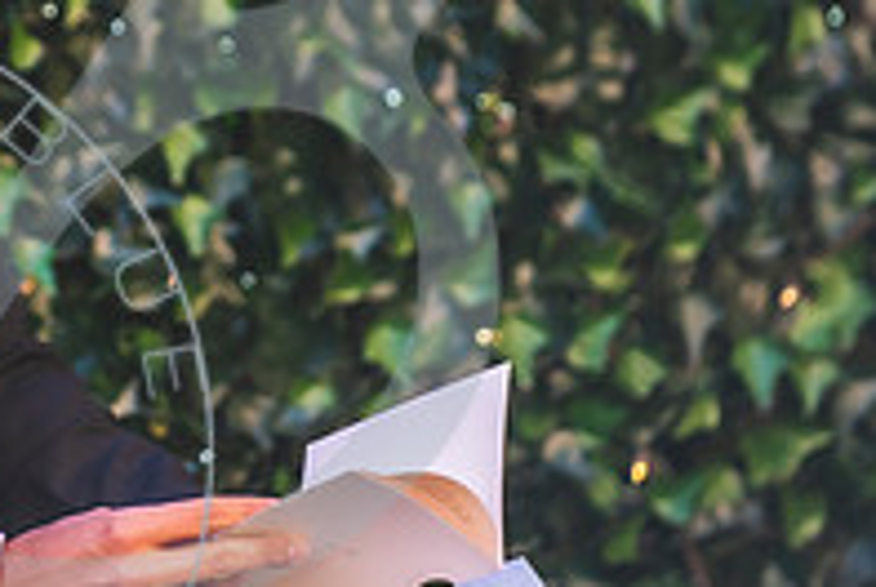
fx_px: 12185
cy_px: 78
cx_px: -22
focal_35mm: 500
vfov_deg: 2.8
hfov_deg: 4.1
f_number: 2.8
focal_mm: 170
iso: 250
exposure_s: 1/500
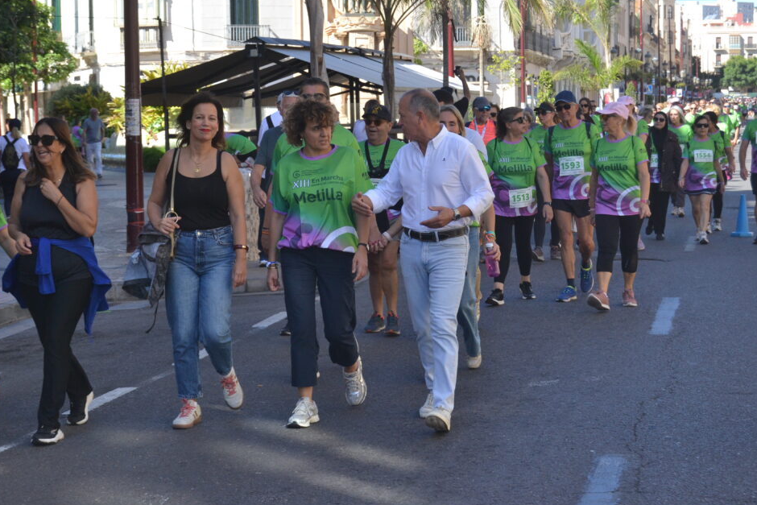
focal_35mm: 85
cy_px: 244
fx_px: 1788
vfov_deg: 16.1
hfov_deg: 23.9
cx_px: 378
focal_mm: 52
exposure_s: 1/500
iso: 450
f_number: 5.6
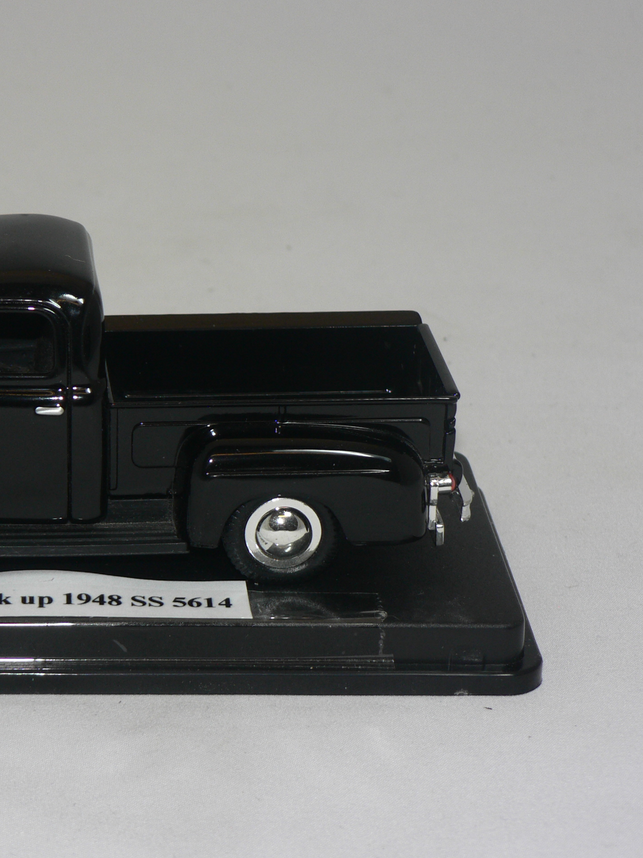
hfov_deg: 12.8
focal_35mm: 115
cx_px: 96
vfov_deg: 17.1
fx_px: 2848
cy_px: 428
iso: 80
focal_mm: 14.3
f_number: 3.2
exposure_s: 1/60
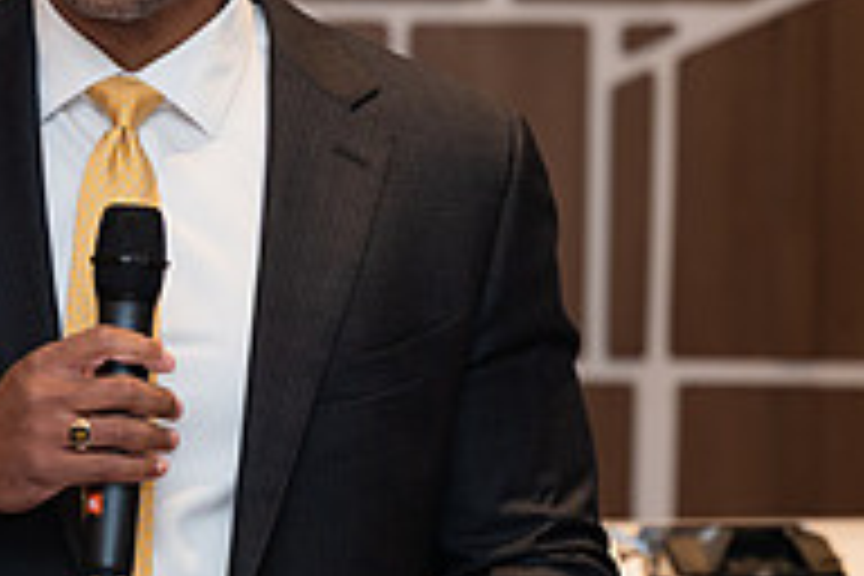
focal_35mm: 257
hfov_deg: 8.0
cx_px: 77
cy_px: 180
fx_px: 6168
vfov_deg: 5.3
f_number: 3.2
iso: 400
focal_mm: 80
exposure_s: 1/160
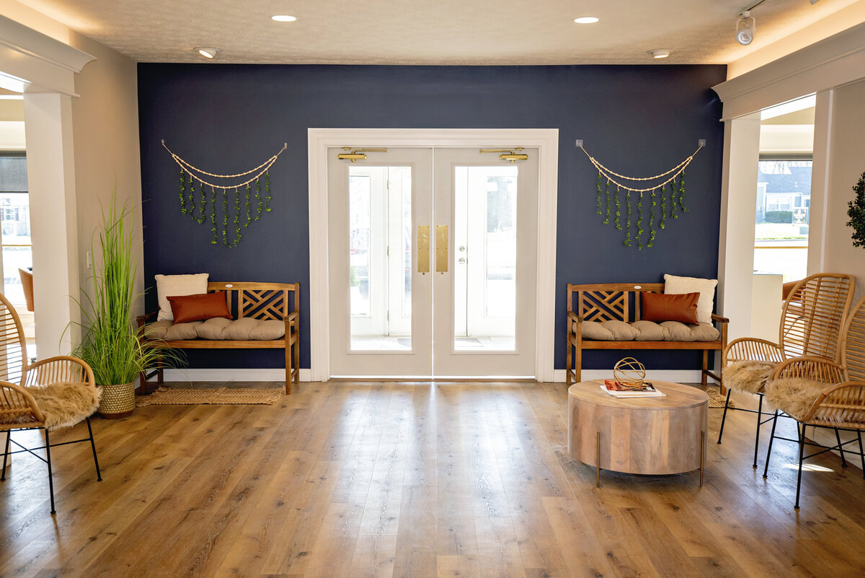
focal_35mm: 35
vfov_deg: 37.9
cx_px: 432
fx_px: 841
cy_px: 289
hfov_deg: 54.4
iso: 400
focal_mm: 35
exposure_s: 1/200
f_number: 4
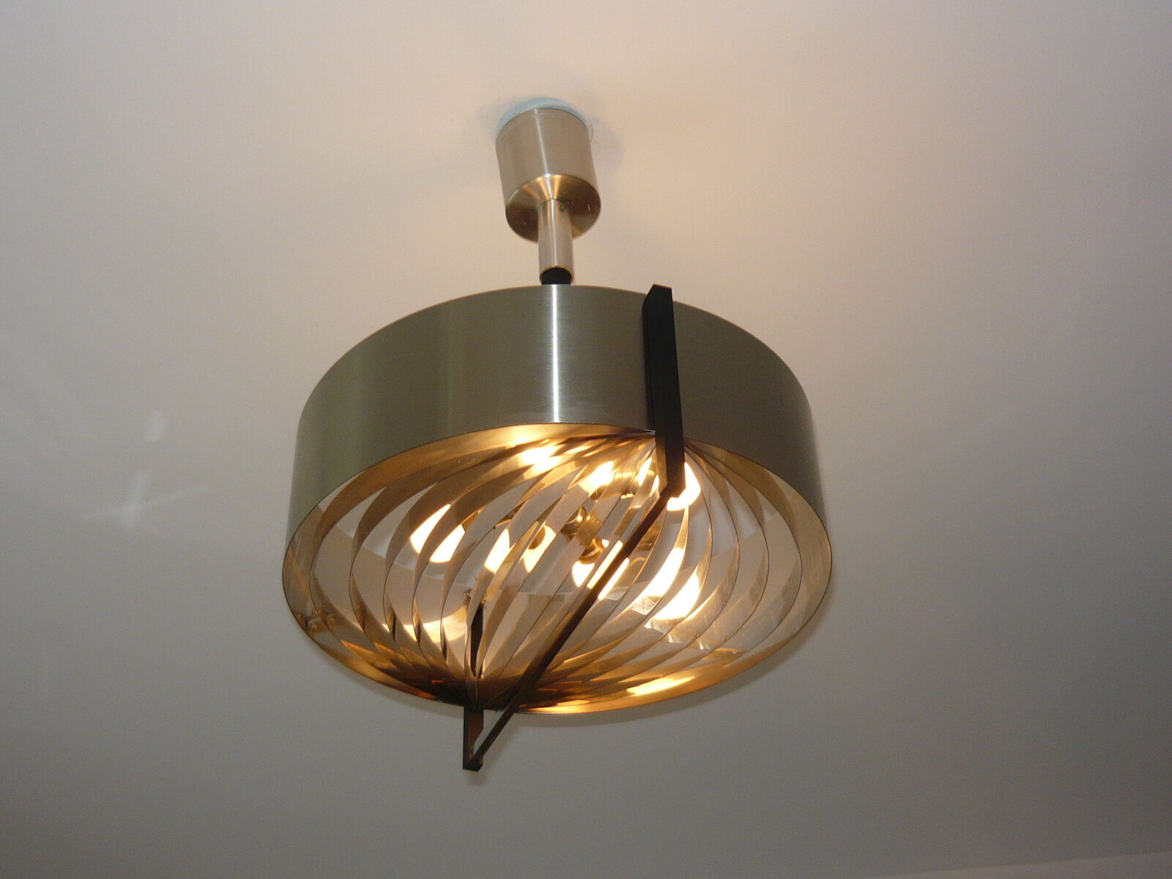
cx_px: 586
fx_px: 1524
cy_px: 440
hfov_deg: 42.1
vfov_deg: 32.2
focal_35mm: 45
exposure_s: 1/100
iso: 100
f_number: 2.8
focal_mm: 5.5
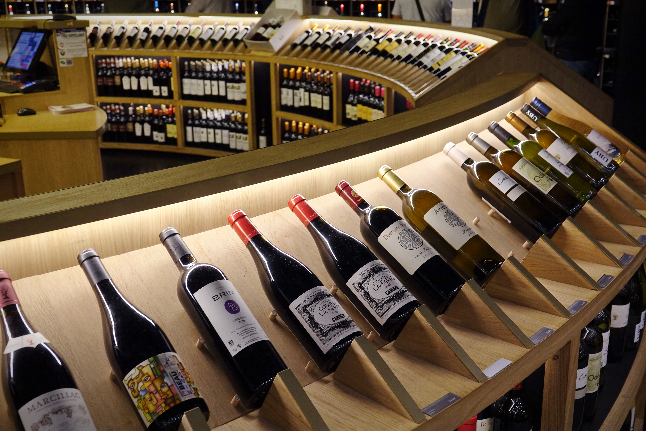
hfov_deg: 48.5
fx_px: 718
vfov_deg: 33.4
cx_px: 323
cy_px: 216
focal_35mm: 40
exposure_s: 1/30
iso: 400
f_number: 3.2
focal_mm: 14.7
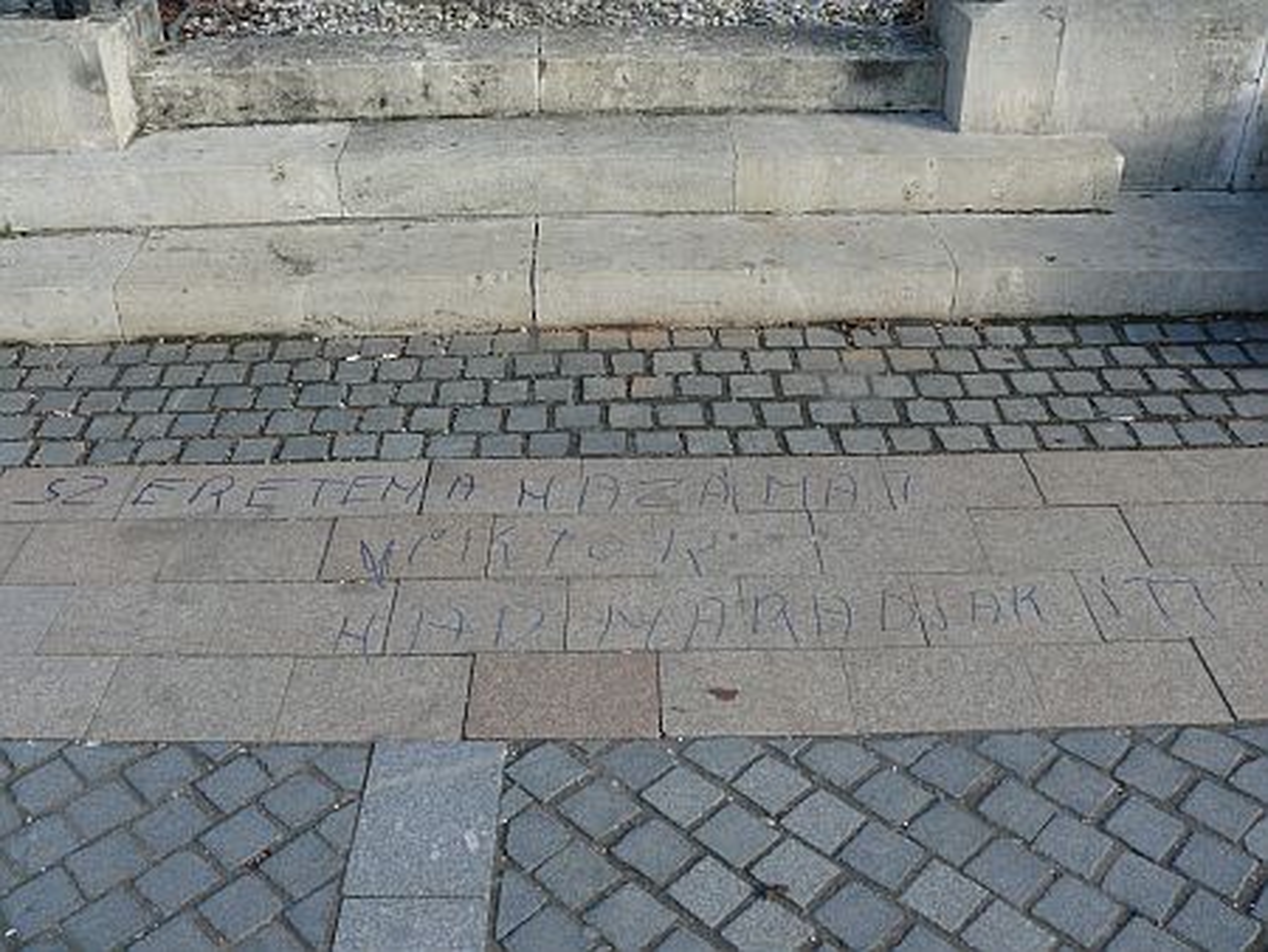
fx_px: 1283
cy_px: 476
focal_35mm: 35
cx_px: 634
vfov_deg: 40.7
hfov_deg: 52.6
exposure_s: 1/200
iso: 100
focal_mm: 7.4
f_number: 4
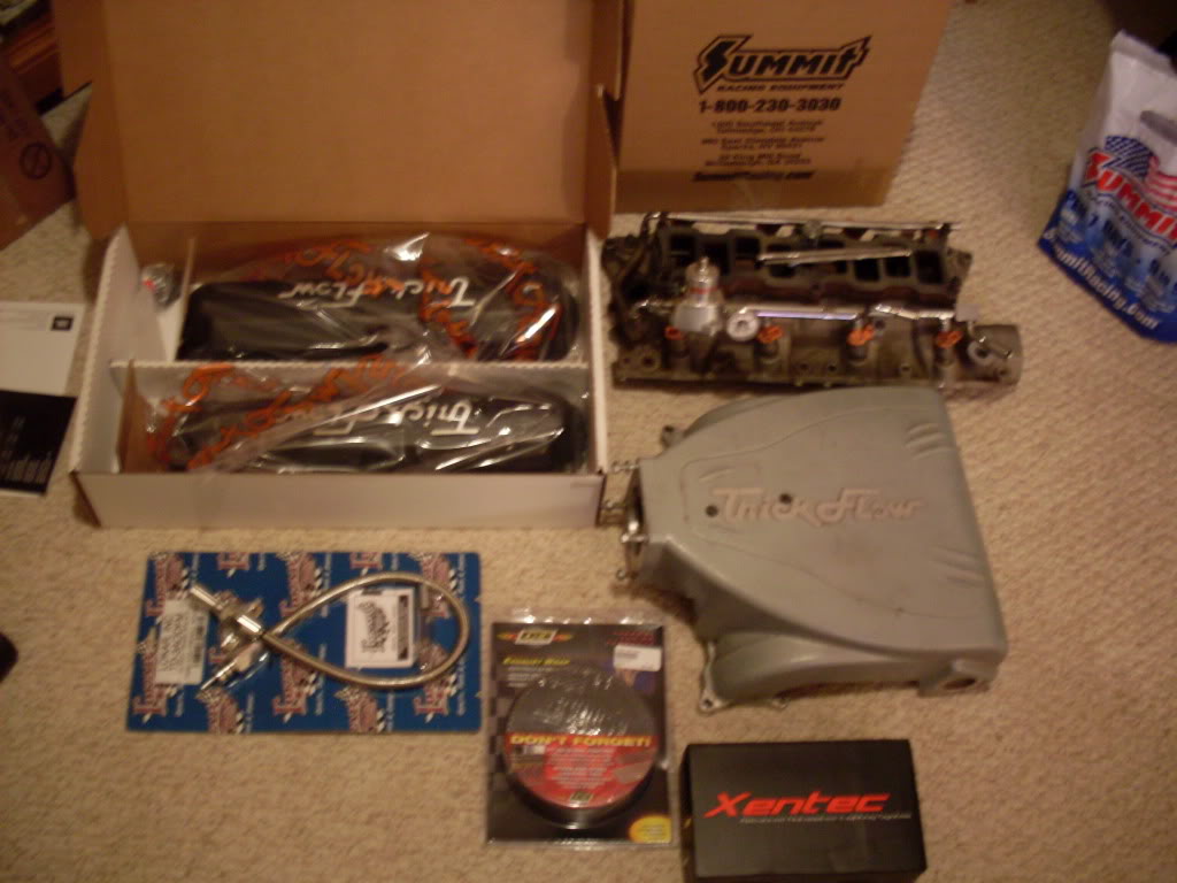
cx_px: 588
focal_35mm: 38
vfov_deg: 37.7
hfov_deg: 49.0
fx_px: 1292
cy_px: 442
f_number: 2.8
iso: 200
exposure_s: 1/1.43
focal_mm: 6.3
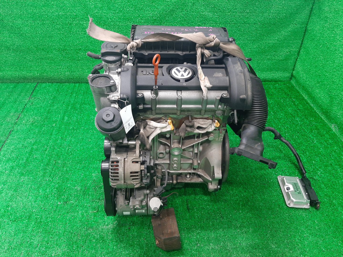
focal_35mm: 26
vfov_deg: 53.1
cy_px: 128
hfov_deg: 67.3
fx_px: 258
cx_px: 172
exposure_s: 1/50
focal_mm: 3.93
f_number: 1.7
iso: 200
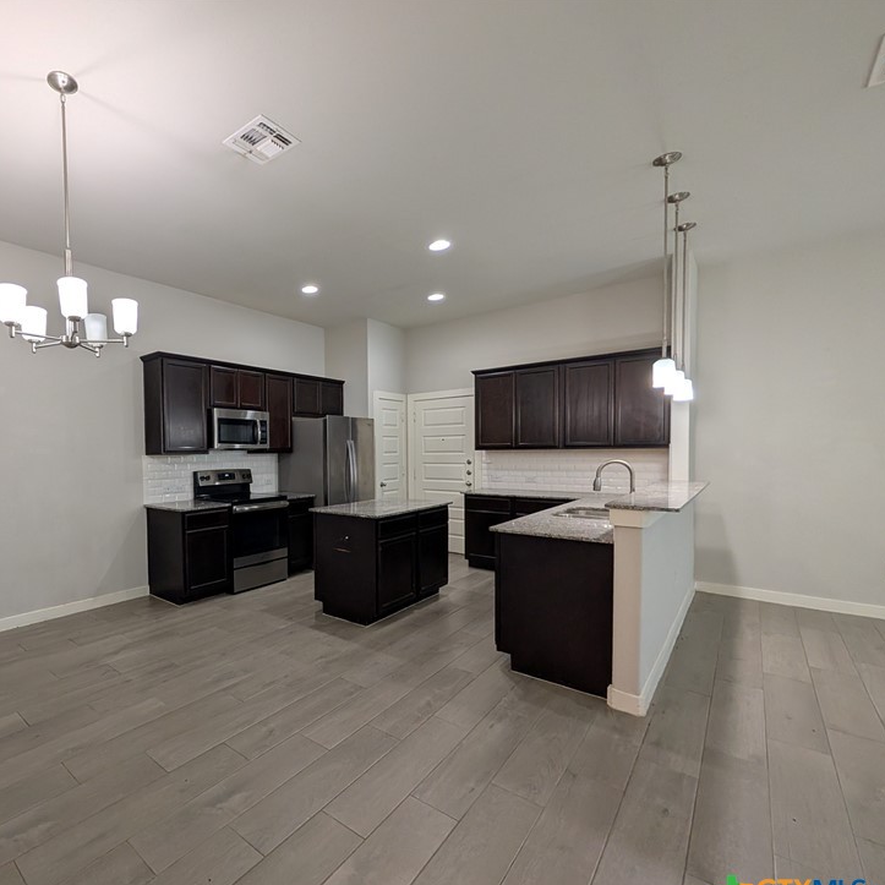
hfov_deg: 86.7
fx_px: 434
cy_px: 465
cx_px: 271
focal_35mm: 15
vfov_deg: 91.1
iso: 126
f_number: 1.7
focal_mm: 2.02
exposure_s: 1/120
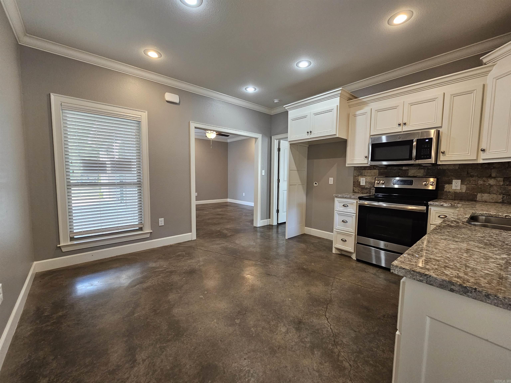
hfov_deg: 106.2
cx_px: 256
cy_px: 192
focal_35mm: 13
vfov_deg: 89.9
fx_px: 192
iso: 200
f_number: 2.2
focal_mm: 2.2
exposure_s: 1/60
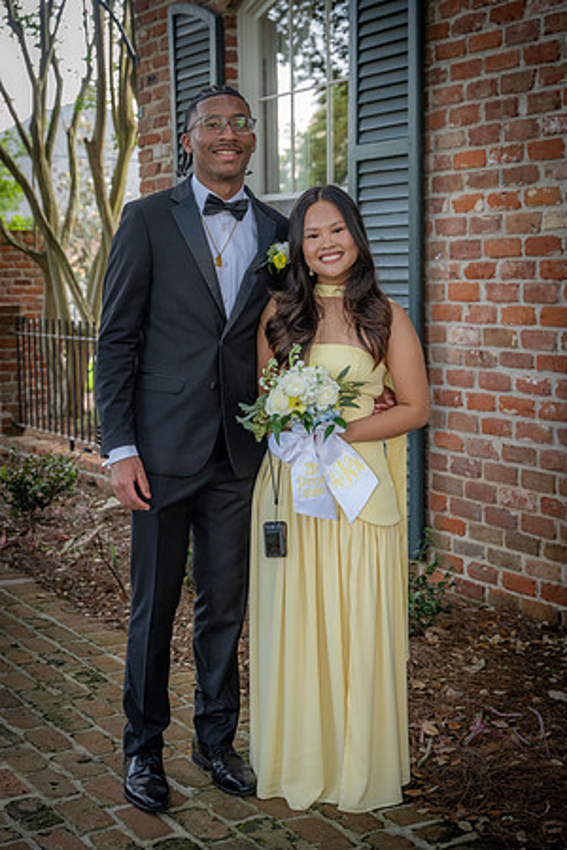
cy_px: 425
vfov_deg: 38.2
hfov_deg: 26.0
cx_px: 284
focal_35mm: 52
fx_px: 1228
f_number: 5
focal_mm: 52
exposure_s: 1/125
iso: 1250
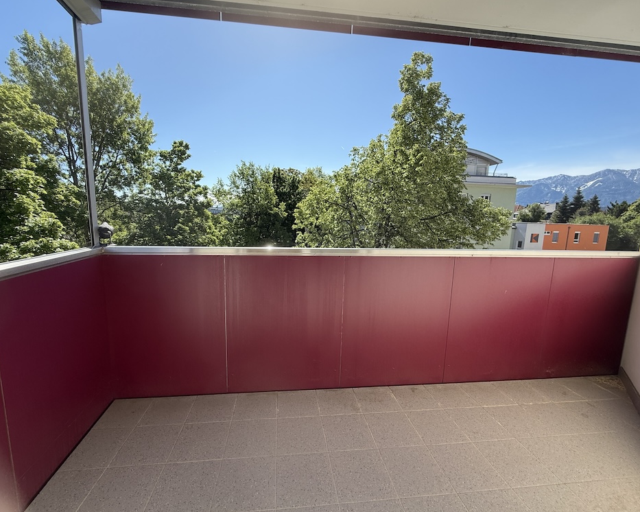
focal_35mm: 15
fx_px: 284
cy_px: 255
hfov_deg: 96.8
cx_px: 313
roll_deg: -0.9
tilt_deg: -7.2
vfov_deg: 84.0
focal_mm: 2.22
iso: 64
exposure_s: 1/955
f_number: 2.2
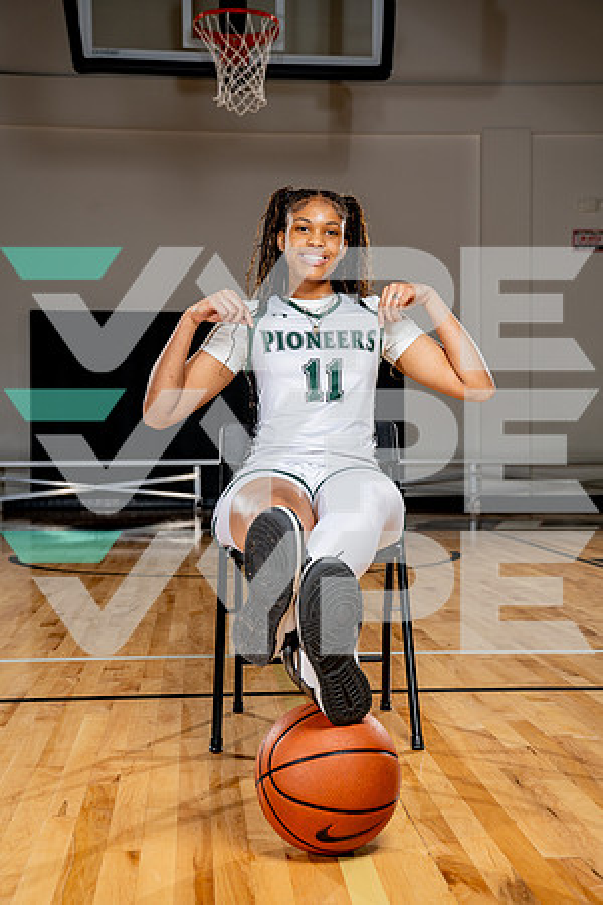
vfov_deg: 39.6
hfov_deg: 27.0
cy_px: 452
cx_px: 302
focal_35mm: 50
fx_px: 1256
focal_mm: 50
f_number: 5.6
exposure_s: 1/250
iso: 200
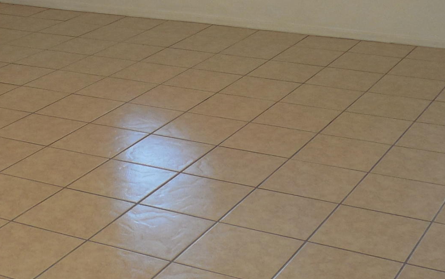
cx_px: 129
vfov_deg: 16.4
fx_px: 922
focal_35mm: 76
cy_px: -66
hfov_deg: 26.9
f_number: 3.3
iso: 125
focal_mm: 4.5
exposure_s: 1/40
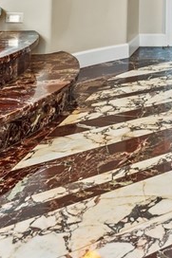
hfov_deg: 21.5
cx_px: 232
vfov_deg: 27.4
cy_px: -107
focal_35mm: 56
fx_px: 402
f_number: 6.3
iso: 250
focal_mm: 14
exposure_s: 1/5
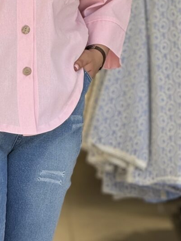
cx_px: -11
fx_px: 2504
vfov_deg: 5.5
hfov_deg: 4.1
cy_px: 96
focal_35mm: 359
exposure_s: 1/144
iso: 64
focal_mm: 15.66
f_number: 2.8
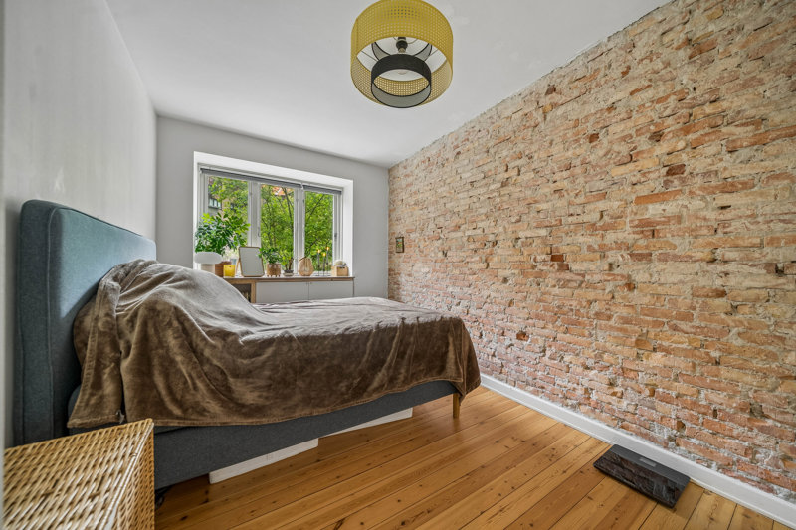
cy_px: 265
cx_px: 398
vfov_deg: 90.0
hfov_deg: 112.6
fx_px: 265
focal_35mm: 12
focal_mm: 12
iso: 320
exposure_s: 1/13
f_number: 5.6
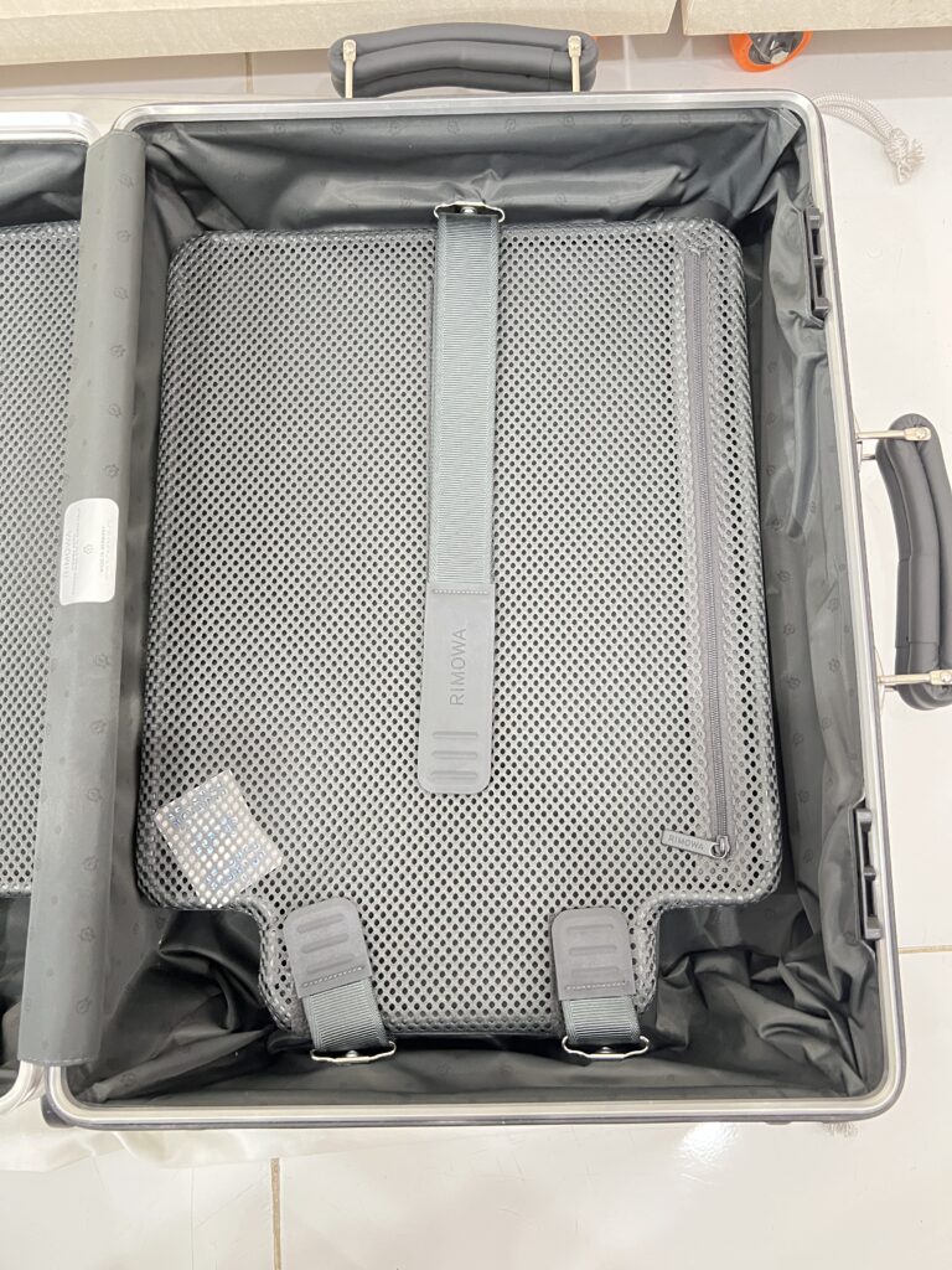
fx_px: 953
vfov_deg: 67.3
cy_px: 635
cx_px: 476
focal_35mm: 26
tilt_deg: -83.1
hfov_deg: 53.1
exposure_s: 1/33
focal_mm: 5.7
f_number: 1.5
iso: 640
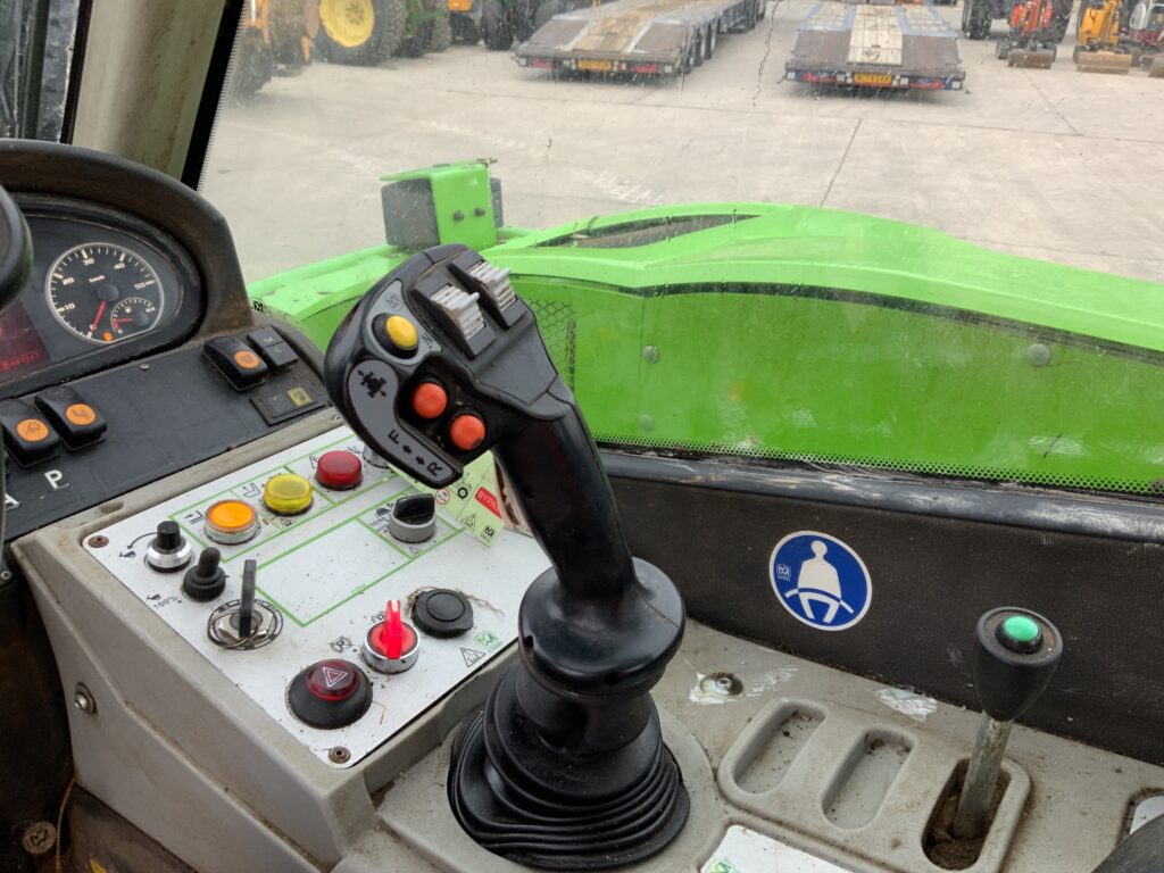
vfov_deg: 48.2
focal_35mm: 29
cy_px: 436
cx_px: 582
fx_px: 975
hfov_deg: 61.7
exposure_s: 1/122
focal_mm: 3
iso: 40
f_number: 1.8
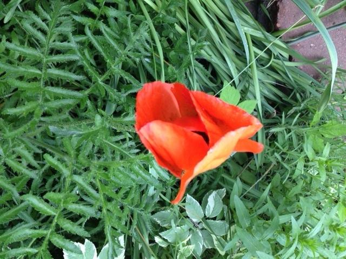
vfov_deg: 40.7
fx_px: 350
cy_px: 130
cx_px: 173
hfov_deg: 52.6
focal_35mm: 35
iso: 100
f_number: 2.4
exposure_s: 1/120
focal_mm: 4.28
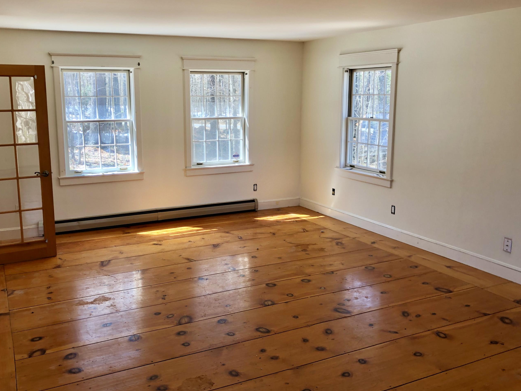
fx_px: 497
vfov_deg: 42.9
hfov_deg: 55.2
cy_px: 180
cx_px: 226
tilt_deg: -9.1
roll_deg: +0.6
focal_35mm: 33
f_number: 1.8
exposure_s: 1/120
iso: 40
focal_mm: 4
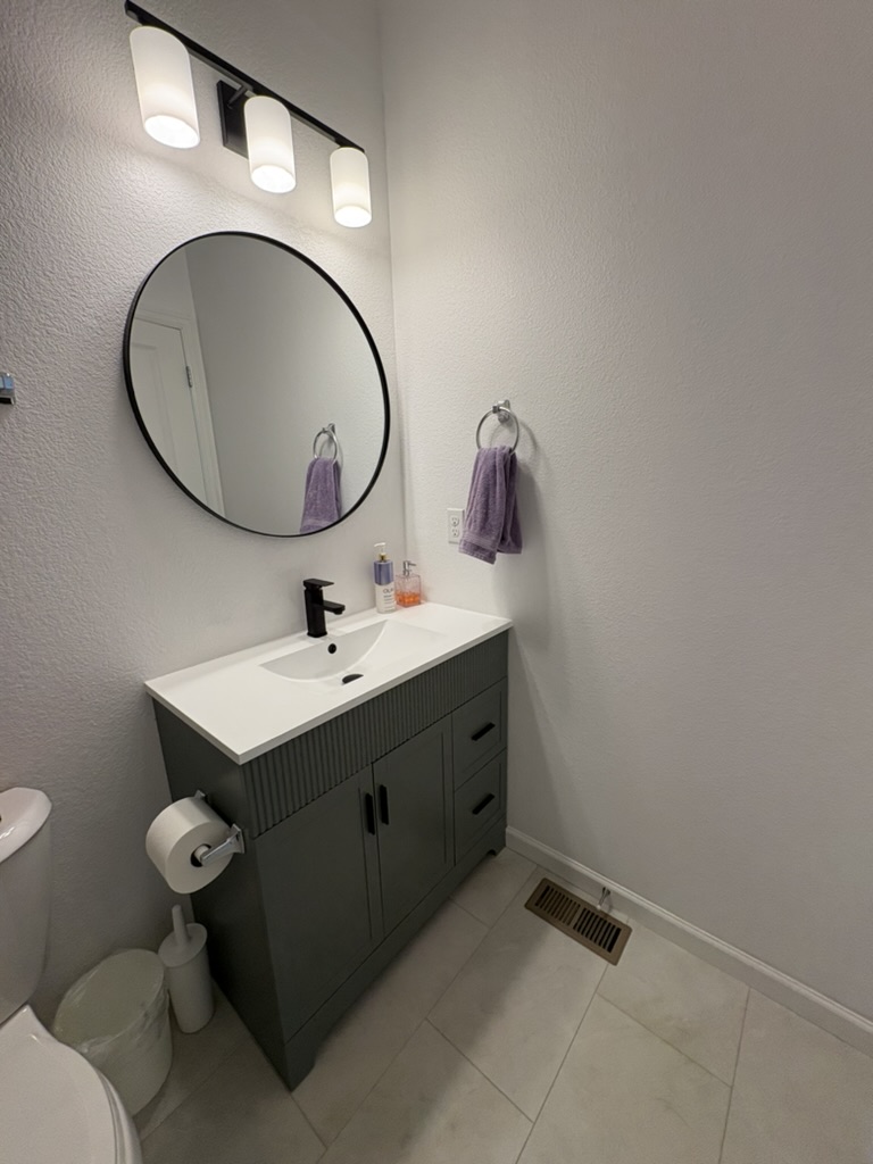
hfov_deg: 85.7
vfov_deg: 102.1
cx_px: 436
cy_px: 582
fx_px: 471
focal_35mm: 14
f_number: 2.2
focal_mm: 2.22
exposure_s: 1/120
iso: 125
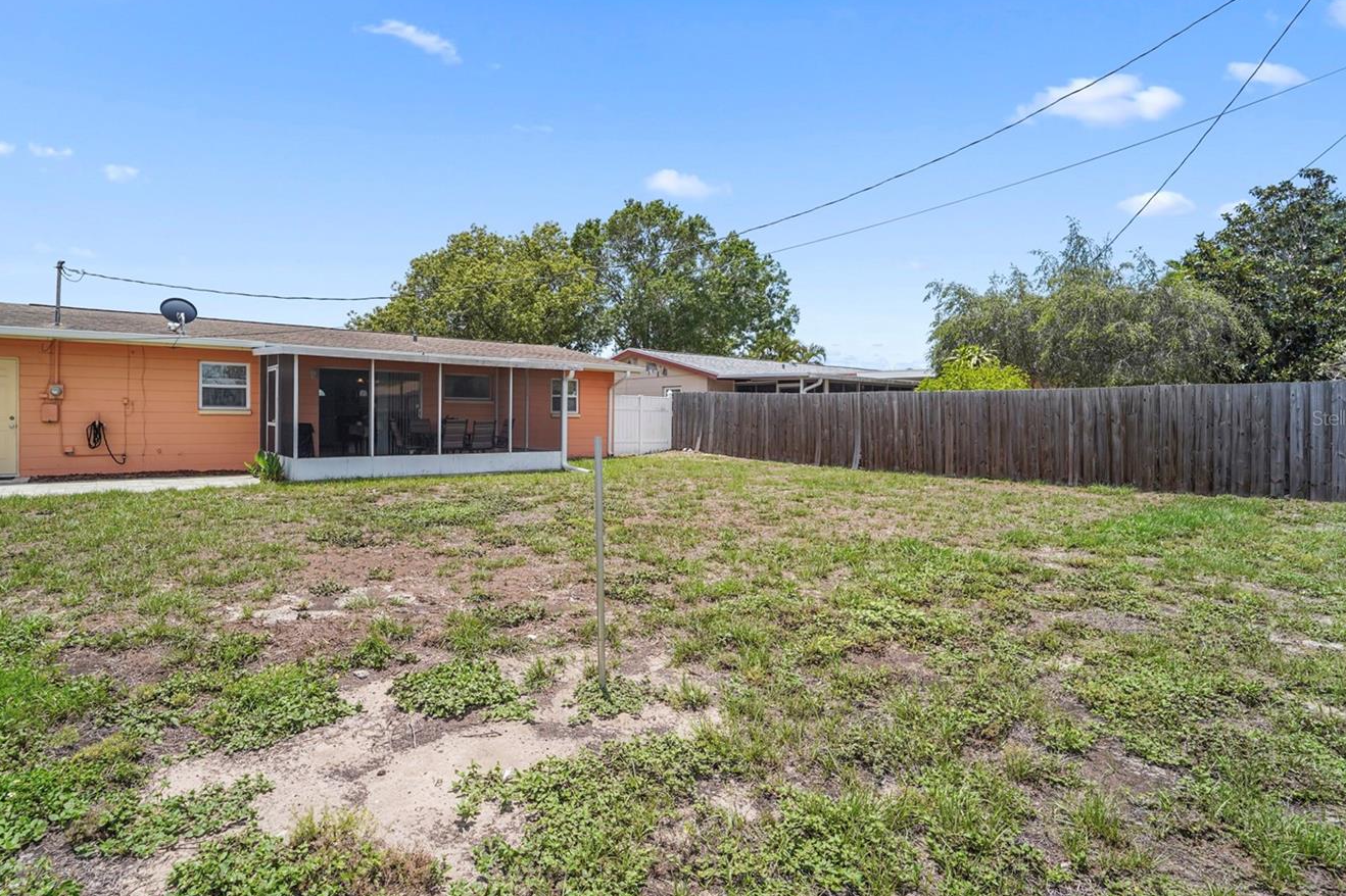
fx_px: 635
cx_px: 586
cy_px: 417
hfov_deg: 92.8
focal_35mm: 17
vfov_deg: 70.3
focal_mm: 14
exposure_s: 1/500
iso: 200
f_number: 8
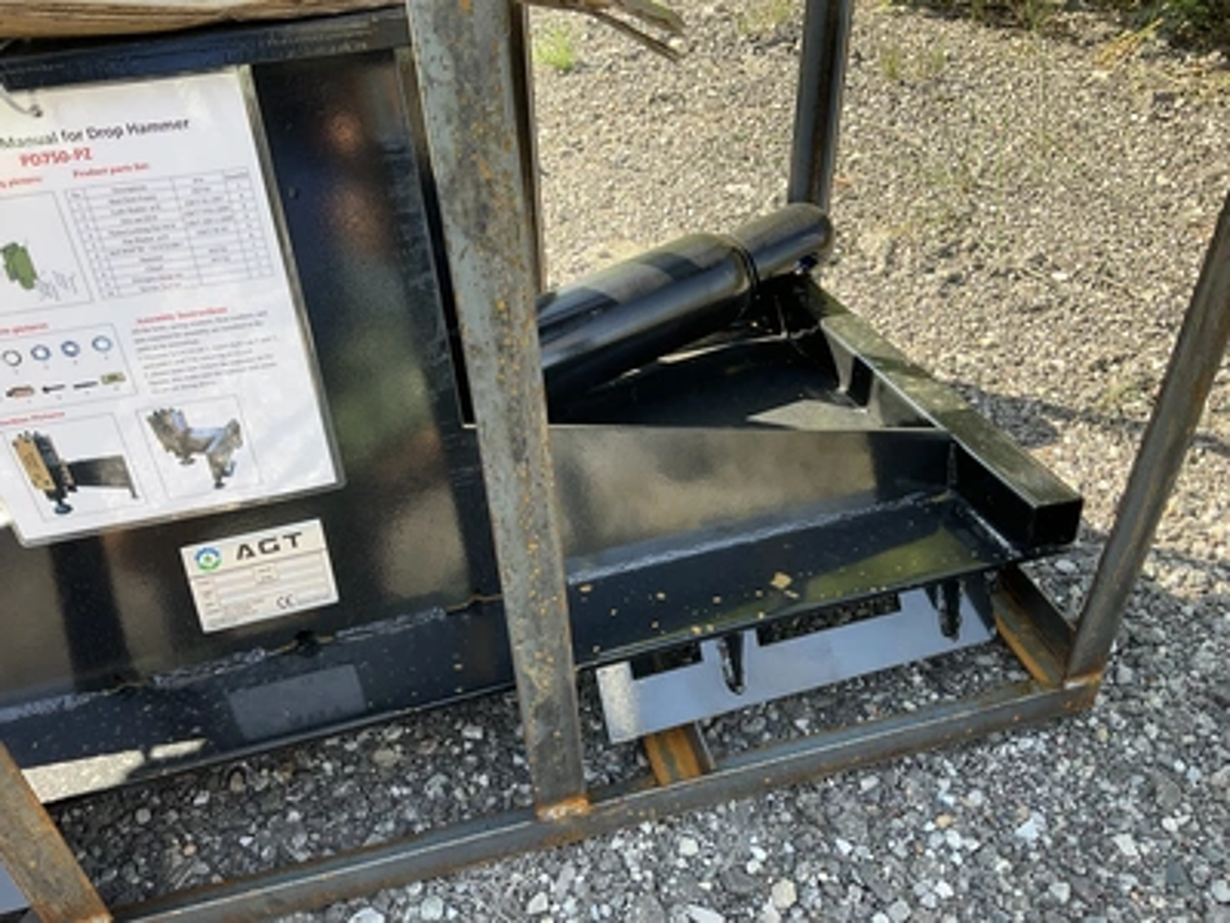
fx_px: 1030
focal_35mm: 29
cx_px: 615
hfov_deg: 61.7
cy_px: 462
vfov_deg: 48.2
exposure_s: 1/229
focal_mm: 3
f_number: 1.8
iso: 20
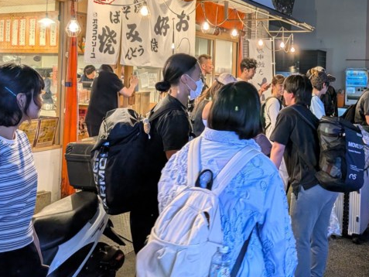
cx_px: 234
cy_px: 56
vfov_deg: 35.7
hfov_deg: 47.4
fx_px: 416
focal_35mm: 39
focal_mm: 4.53
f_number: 1.7
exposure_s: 1/120
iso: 41
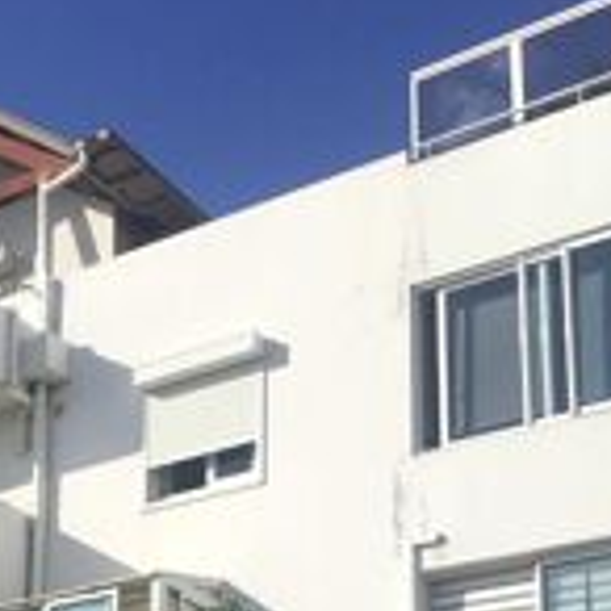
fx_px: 1598
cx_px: -38
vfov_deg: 20.4
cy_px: 709
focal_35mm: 80
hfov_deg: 20.7
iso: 25
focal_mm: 3.3
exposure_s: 1/3135
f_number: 2.4
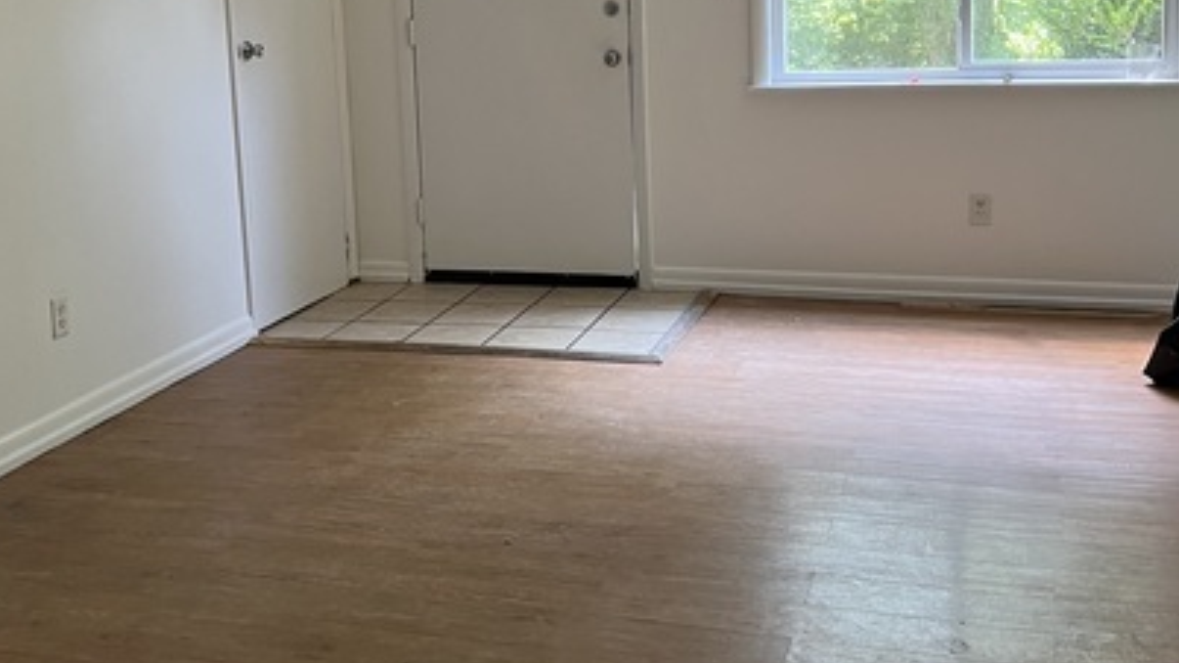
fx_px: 1469
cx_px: 507
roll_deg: +2.6
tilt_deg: -7.0
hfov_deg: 43.6
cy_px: 136
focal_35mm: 47
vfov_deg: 25.0
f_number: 1.5
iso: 160
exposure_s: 1/60
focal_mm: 5.7
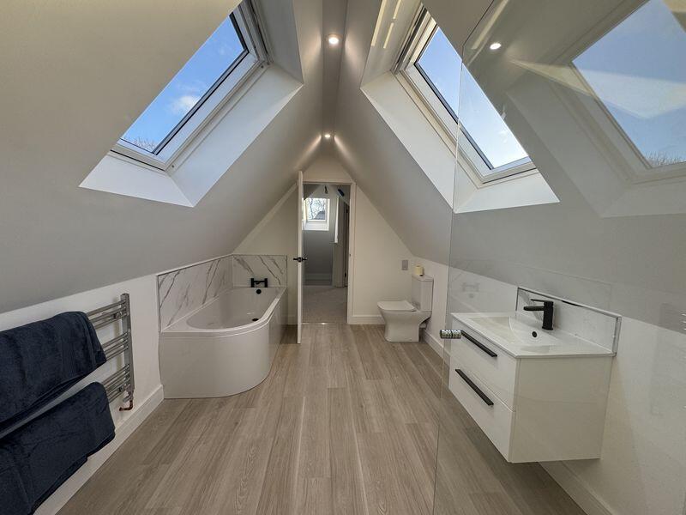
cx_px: 343
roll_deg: -1.5
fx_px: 277
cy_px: 258
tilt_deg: -5.9
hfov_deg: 102.1
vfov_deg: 85.7
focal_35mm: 14
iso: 64
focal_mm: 2.22
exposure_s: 1/100
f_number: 2.2
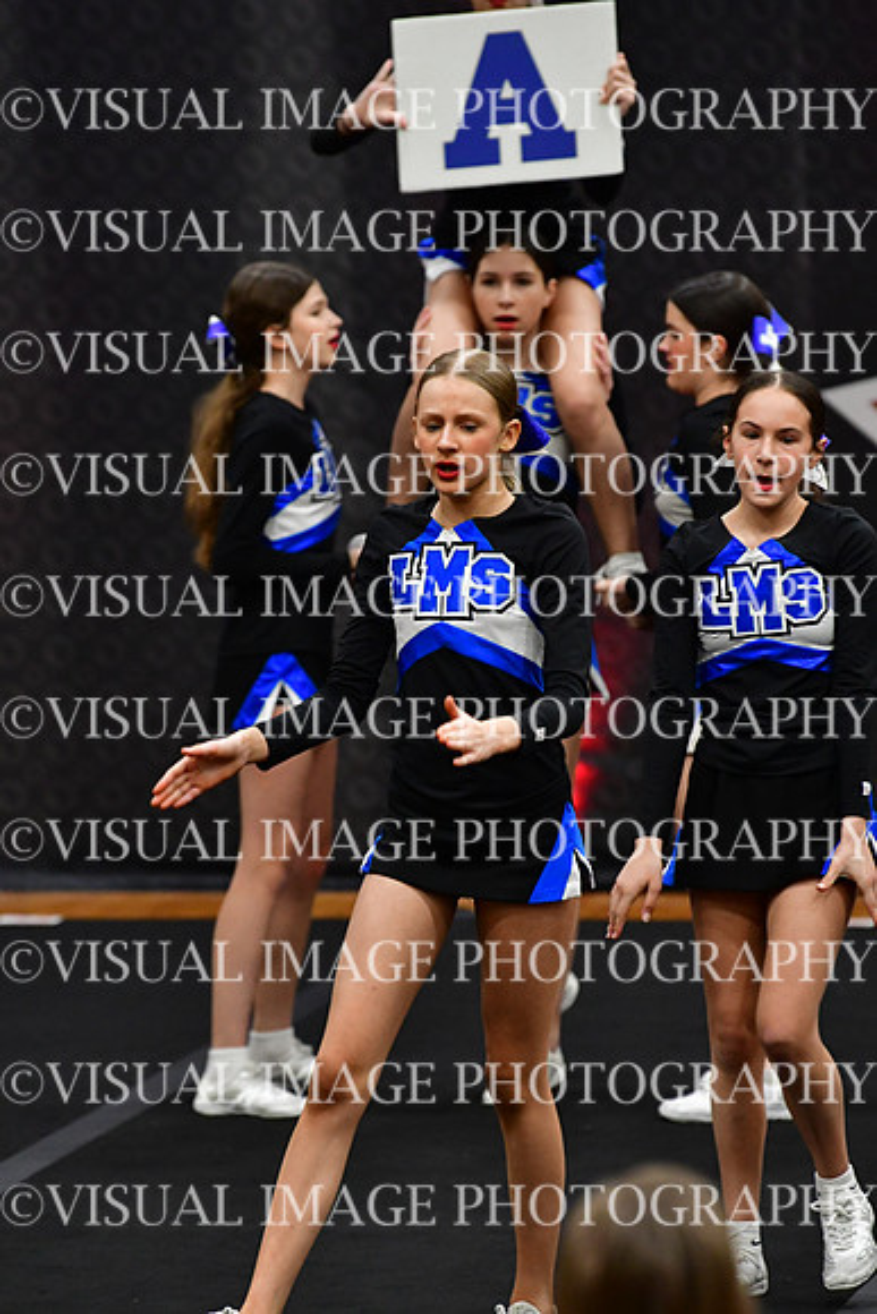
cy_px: 657
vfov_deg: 6.9
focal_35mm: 300
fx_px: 10955
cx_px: 438
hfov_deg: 4.6
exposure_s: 1/500
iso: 4000
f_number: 3.5
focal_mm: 200
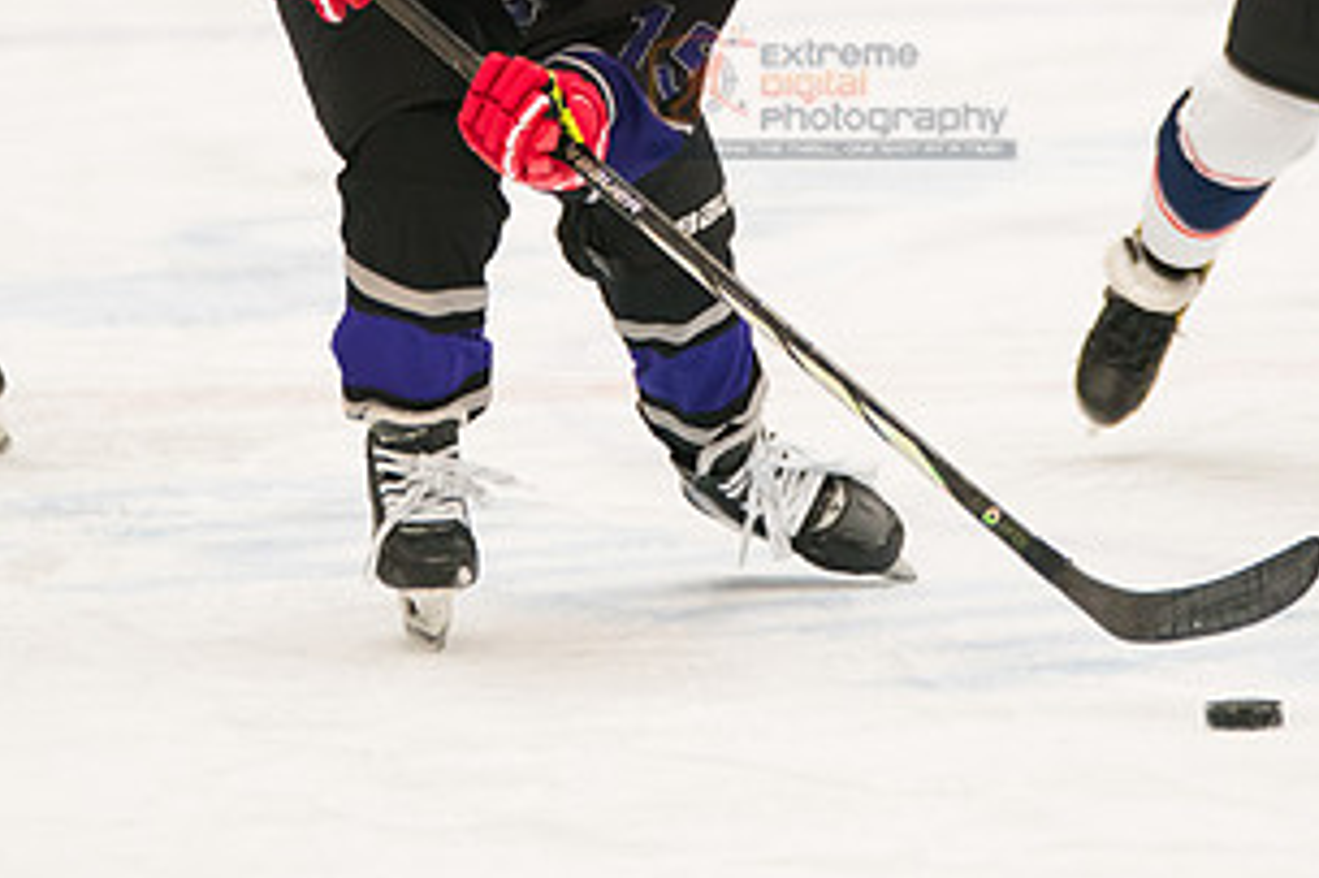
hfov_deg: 3.1
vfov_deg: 2.1
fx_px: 24277
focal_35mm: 663
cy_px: -85
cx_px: 683
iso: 2000
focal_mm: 247
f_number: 3.2
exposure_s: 1/1250
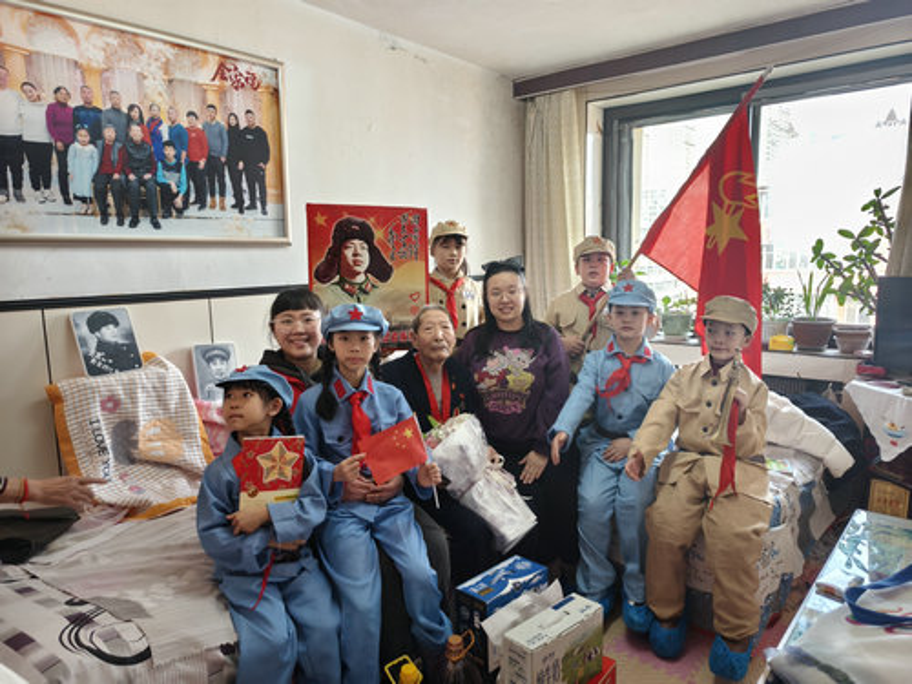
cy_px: 342
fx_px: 606
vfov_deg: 58.9
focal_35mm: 23
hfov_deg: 73.9
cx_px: 456
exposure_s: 1/100
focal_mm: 5.6
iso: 105
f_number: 1.57
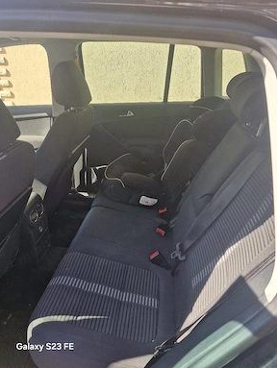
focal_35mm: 24
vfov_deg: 71.5
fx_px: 256
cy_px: 179
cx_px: 142
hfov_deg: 56.9
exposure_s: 1/182
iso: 50
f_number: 1.8
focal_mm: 5.54
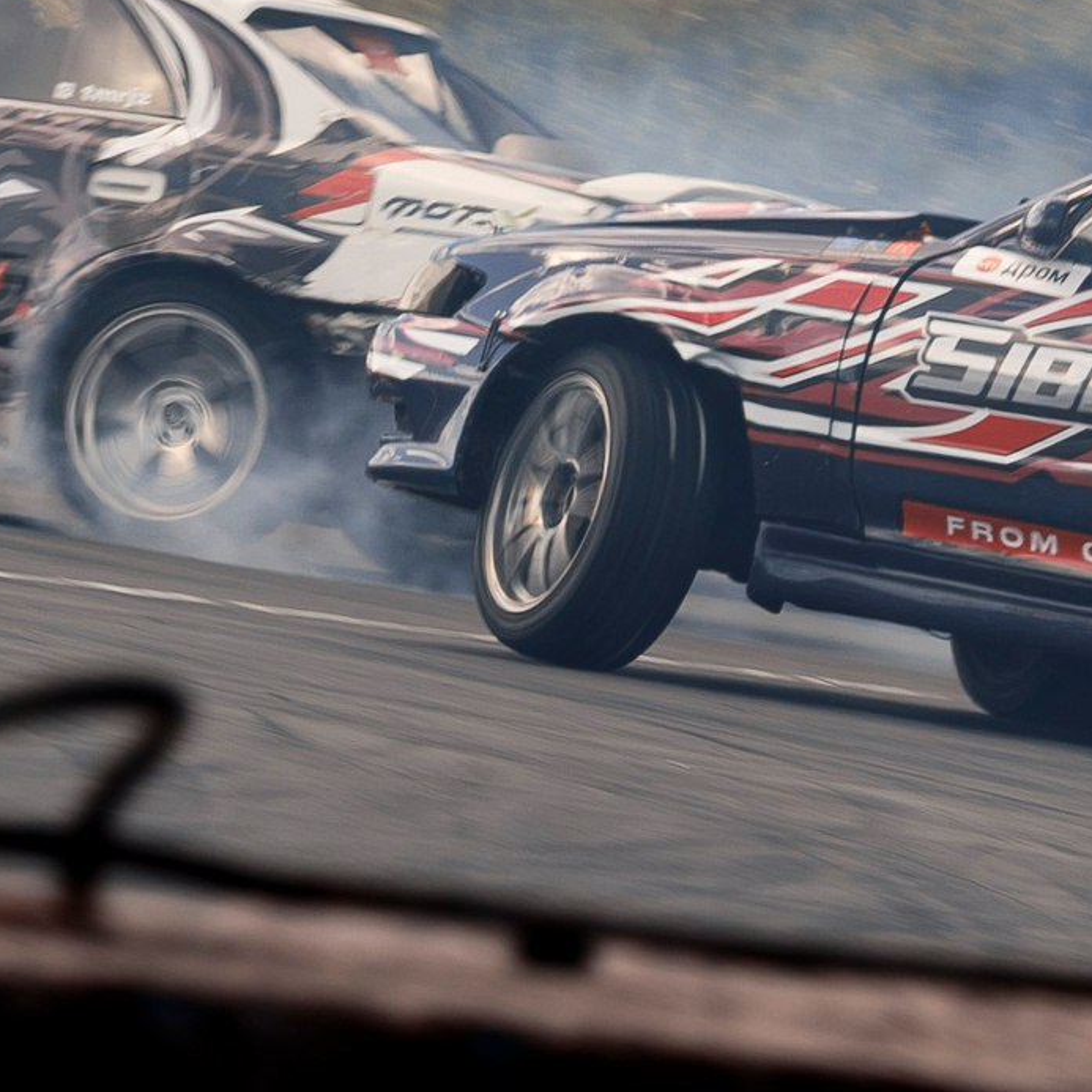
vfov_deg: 2.9
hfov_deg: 2.9
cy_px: 361
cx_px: 952
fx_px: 21628
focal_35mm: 606
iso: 100
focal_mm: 105
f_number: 9
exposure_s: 1/125
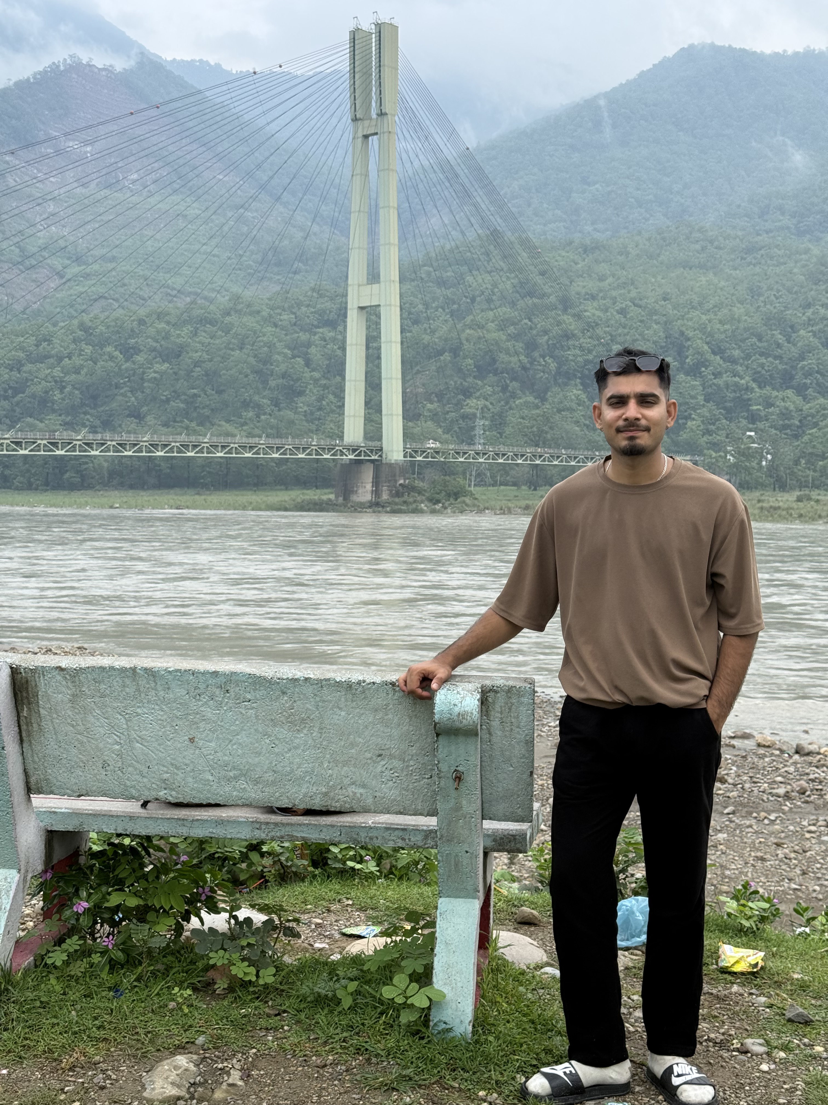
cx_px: 414
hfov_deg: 30.3
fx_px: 1531
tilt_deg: -2.2
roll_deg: -1.1
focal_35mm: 48
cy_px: 552
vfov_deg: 39.7
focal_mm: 6.76
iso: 80
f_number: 1.78
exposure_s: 1/1403
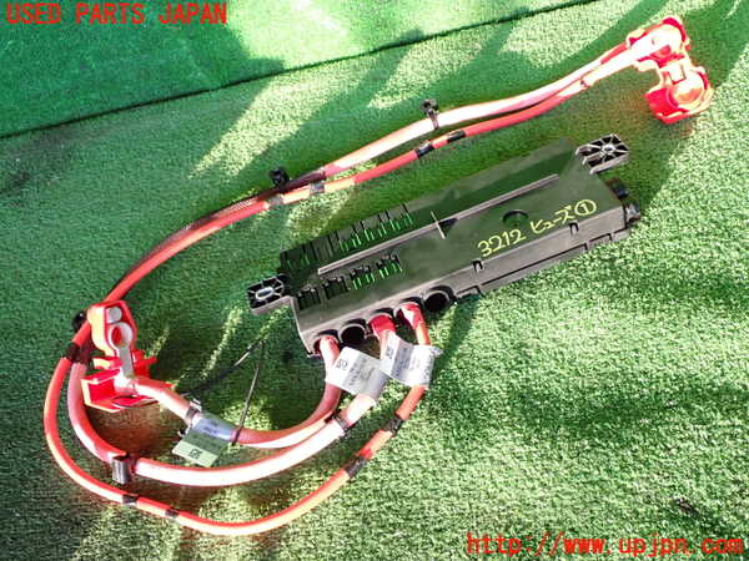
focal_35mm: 38
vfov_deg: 37.7
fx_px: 822
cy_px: 280
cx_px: 374
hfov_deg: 49.0
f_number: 2.7
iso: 500
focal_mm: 6.83
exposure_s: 1/125
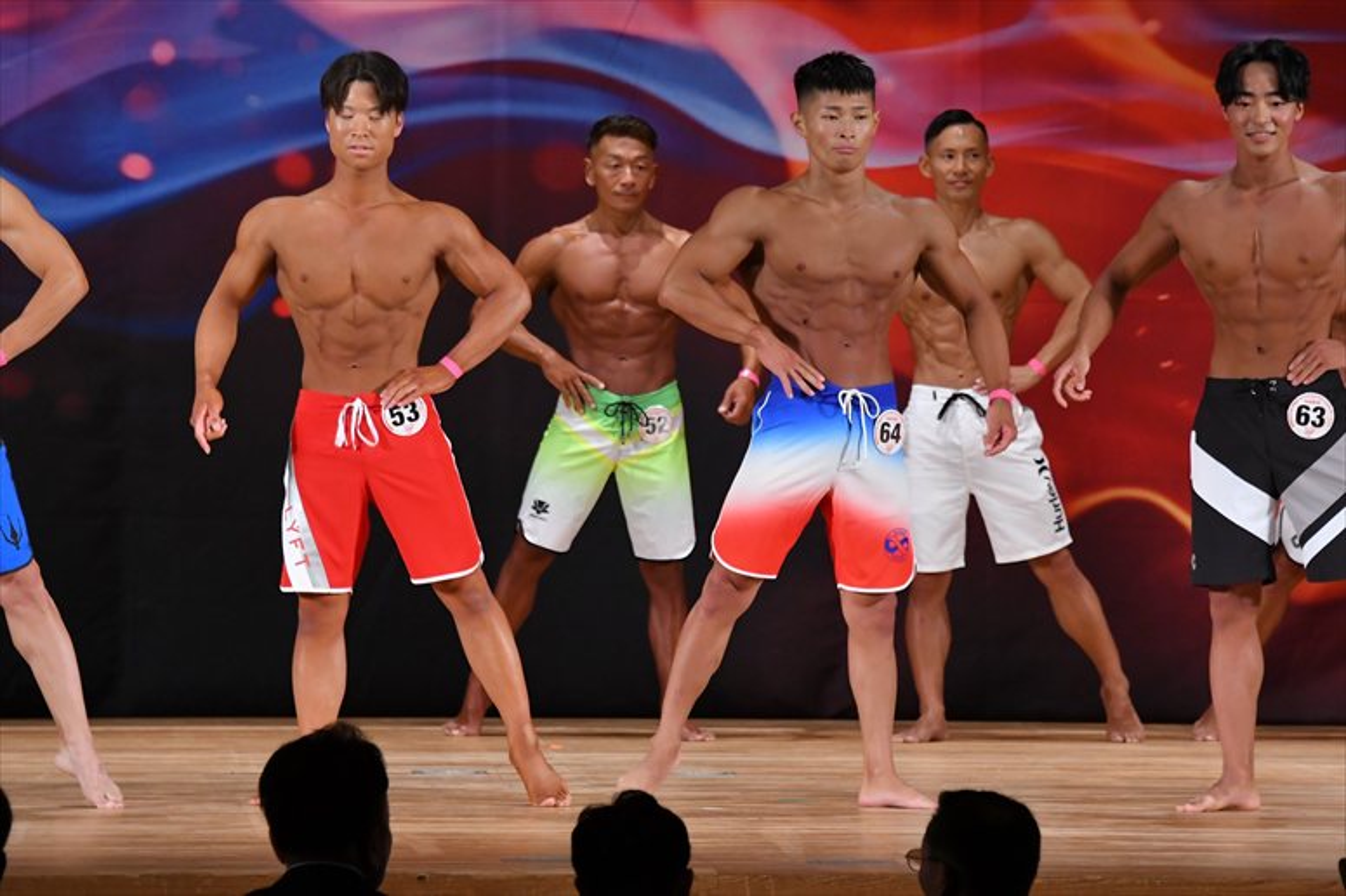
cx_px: 673
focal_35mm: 240
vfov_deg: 5.7
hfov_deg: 8.6
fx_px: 8969
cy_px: 448
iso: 3200
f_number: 5.6
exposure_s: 1/400
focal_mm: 160
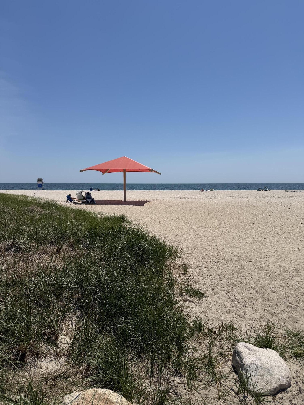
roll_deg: -0.3
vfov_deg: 71.6
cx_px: 152
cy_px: 202
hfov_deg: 56.8
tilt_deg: -5.1
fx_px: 281
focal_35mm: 24
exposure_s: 1/10309
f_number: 1.78
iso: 80
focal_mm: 6.76
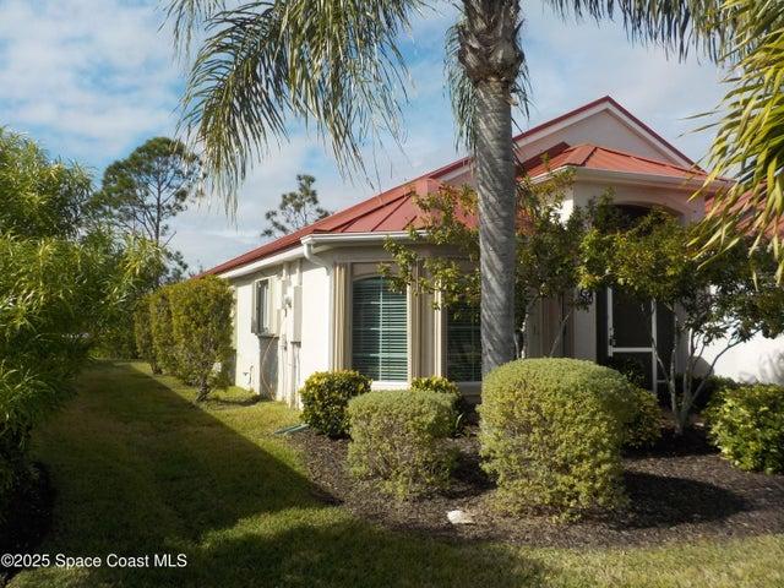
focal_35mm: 30
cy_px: 294
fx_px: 679
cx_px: 392
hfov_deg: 60.0
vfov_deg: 46.8
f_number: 3.3
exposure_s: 1/1250
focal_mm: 4.1
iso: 125
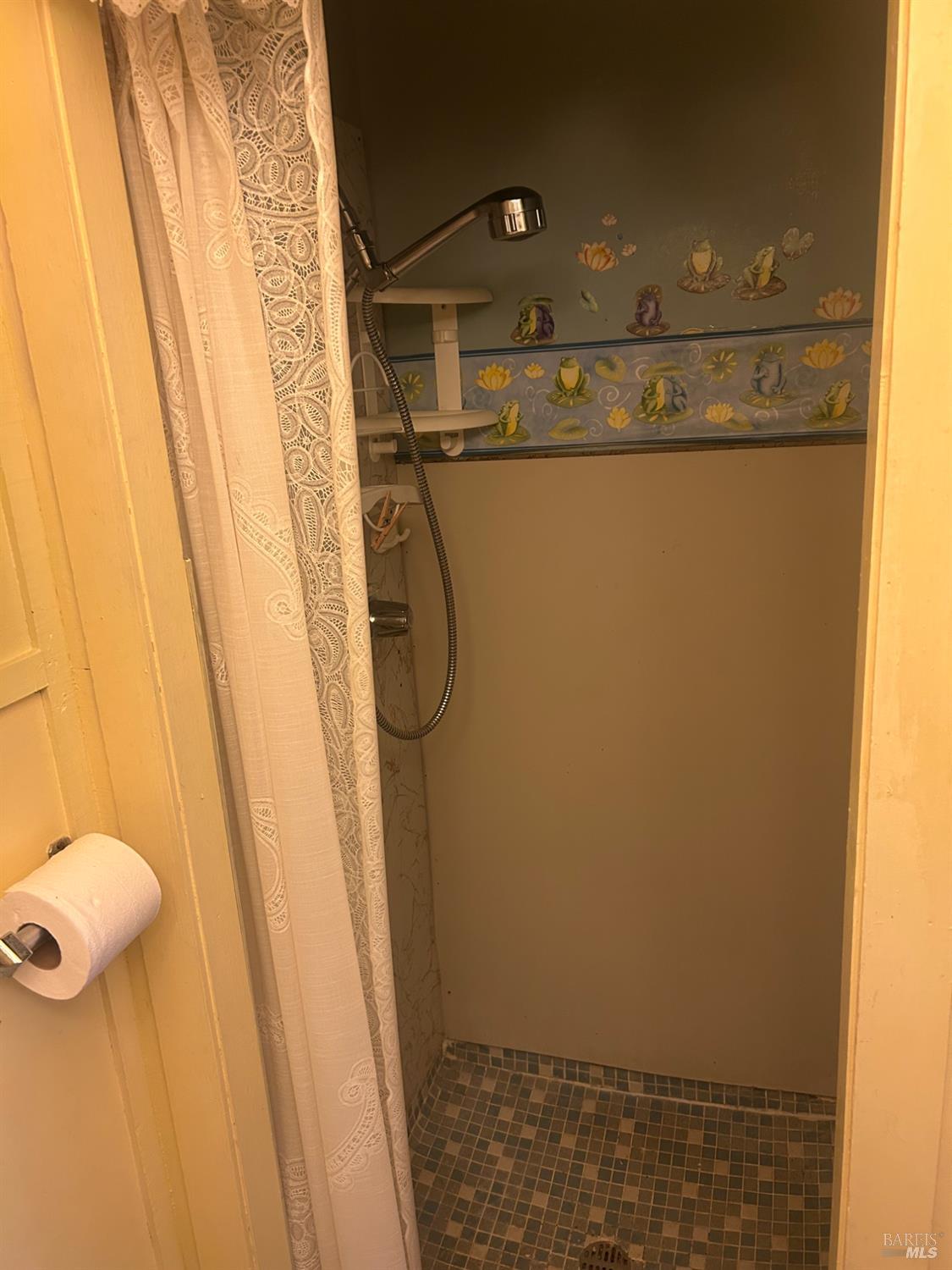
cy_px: 635
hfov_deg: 53.1
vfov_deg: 67.3
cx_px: 476
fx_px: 953
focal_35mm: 26
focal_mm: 5.7
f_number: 1.5
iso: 200
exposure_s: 1/60
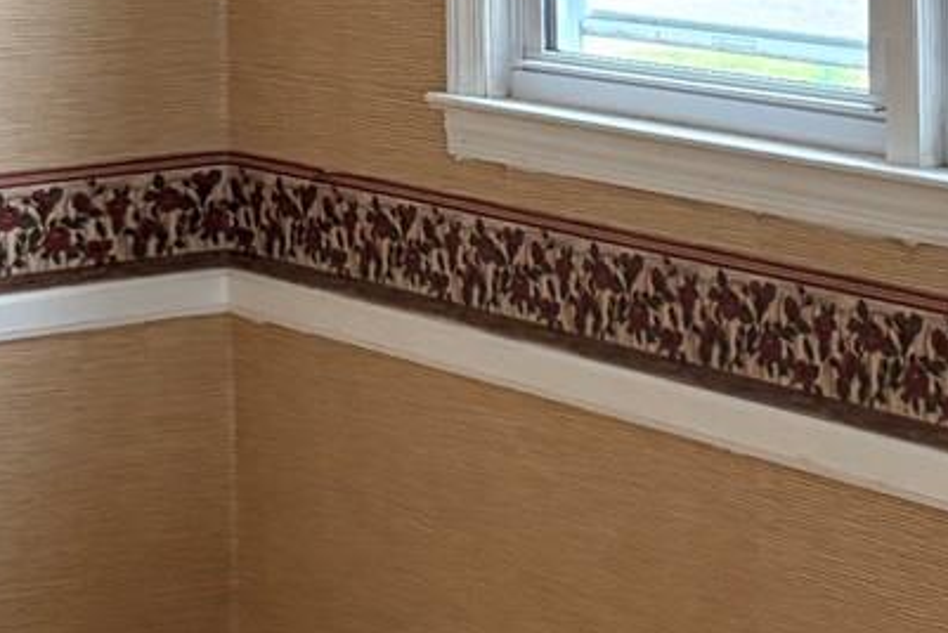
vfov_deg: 9.8
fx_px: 3637
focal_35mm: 138
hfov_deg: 14.9
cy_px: -76
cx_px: 428
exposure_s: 1/60
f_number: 1.6
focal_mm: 5.96
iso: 160
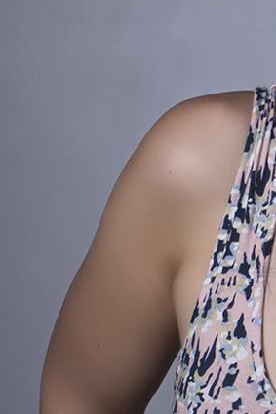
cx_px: 494
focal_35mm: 271
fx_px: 3119
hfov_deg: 5.0
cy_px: 523
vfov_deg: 7.5
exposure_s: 1/200
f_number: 13
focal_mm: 48
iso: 100
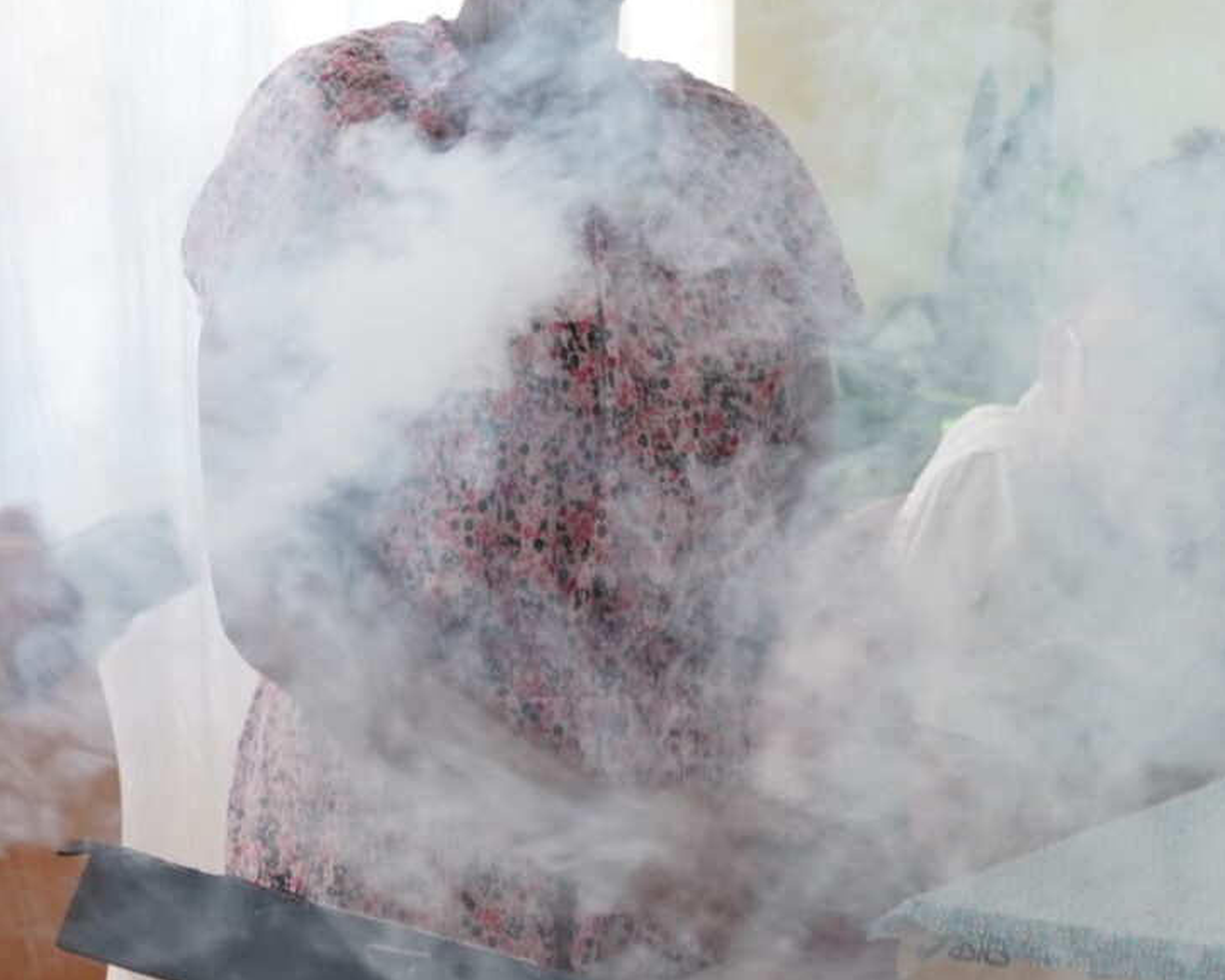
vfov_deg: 14.5
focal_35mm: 100
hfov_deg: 19.0
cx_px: 921
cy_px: 1388
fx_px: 3626
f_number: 4
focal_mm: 20
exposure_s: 1/30
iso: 400
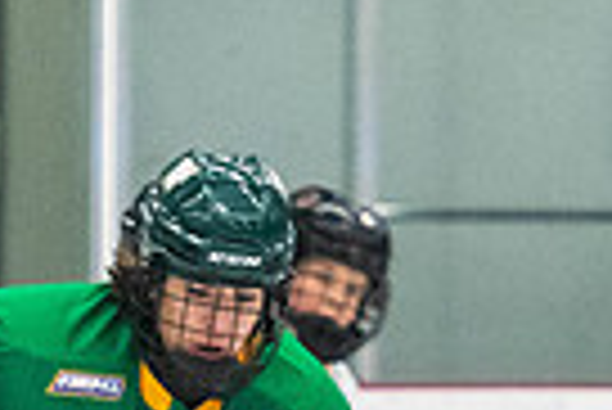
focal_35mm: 1161
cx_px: 287
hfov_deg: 1.8
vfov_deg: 1.2
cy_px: 741
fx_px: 19758
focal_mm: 155
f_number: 2.8
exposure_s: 1/640
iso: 2000
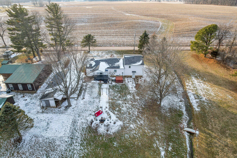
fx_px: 145
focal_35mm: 22
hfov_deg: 78.6
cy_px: 79
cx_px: 118
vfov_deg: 57.2
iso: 110
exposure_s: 1/250
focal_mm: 8.38
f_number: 2.8
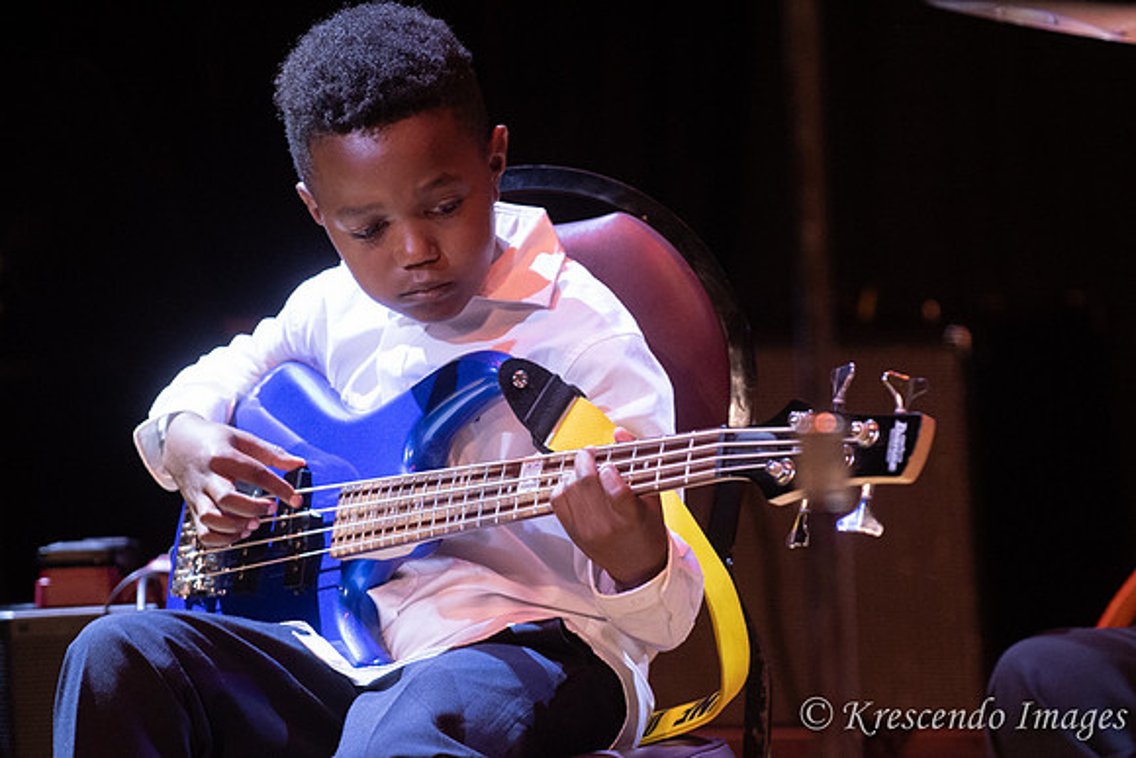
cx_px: 568
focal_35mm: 240
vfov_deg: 5.7
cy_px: 379
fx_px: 7575
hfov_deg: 8.6
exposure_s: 1/200
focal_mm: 160
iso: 3200
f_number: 4
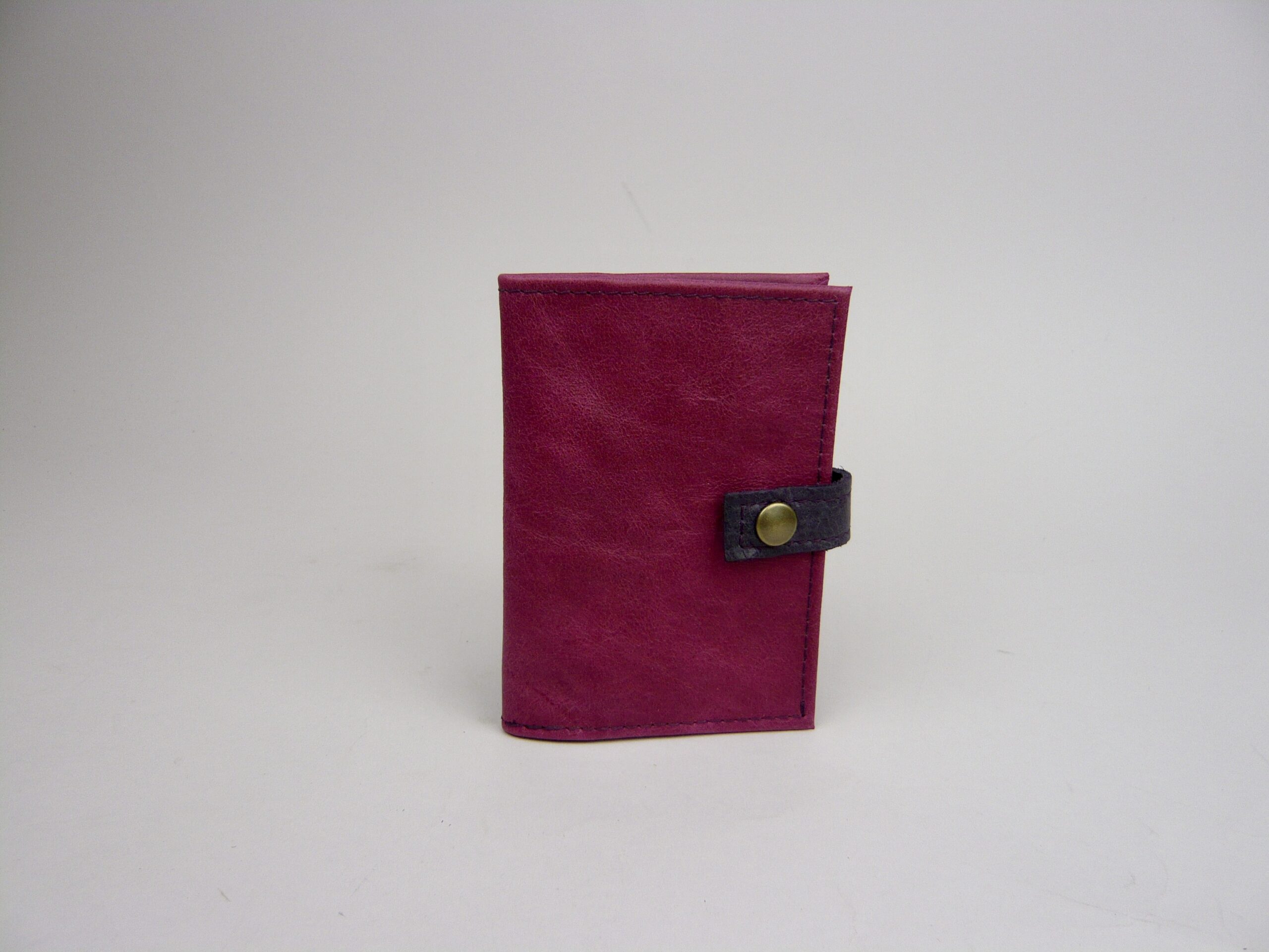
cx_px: 634
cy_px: 476
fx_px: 1026
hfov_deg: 63.4
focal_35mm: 28
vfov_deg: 49.7
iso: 100
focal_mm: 4.6
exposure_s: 1/100
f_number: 2.8
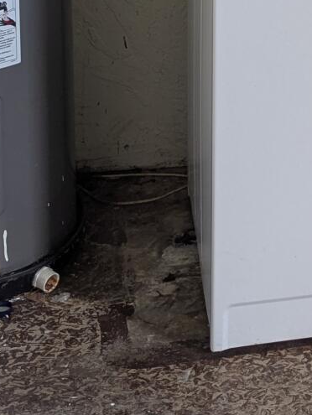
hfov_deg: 14.5
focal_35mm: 97
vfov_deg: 18.3
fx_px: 1164
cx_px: 431
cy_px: -174
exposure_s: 1/30.7
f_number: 1.85
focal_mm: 6.81
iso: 103
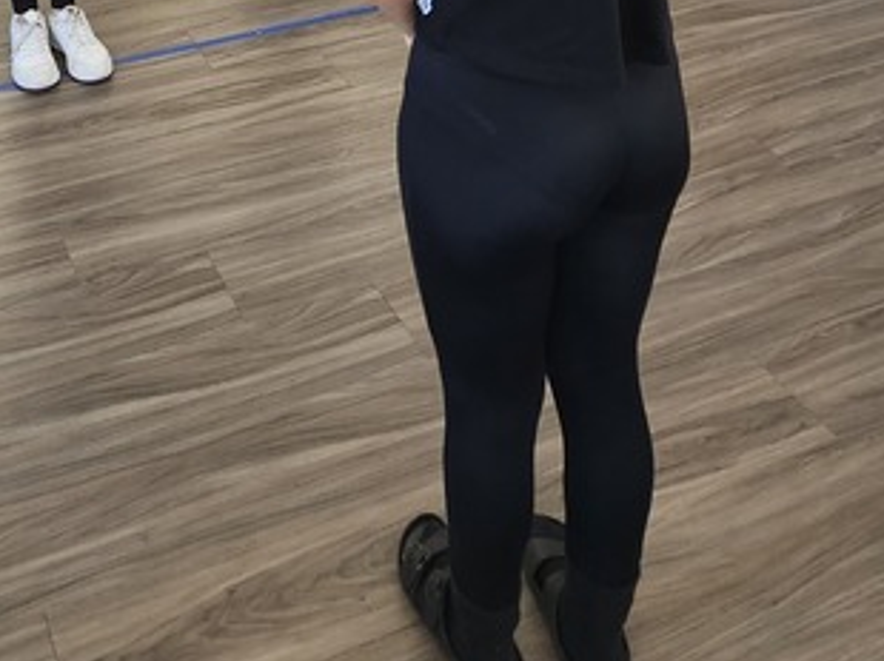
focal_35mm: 43
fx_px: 1097
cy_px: -410
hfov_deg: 41.3
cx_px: 131
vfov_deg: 23.8
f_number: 2.2
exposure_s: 1/60
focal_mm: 2.2
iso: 125
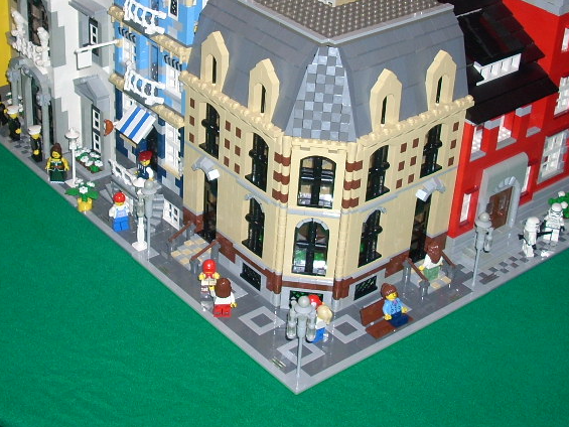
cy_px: 103
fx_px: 1102
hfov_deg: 28.9
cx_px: 254
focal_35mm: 67
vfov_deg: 21.7
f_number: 2.8
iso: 64
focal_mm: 6.2
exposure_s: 1/60
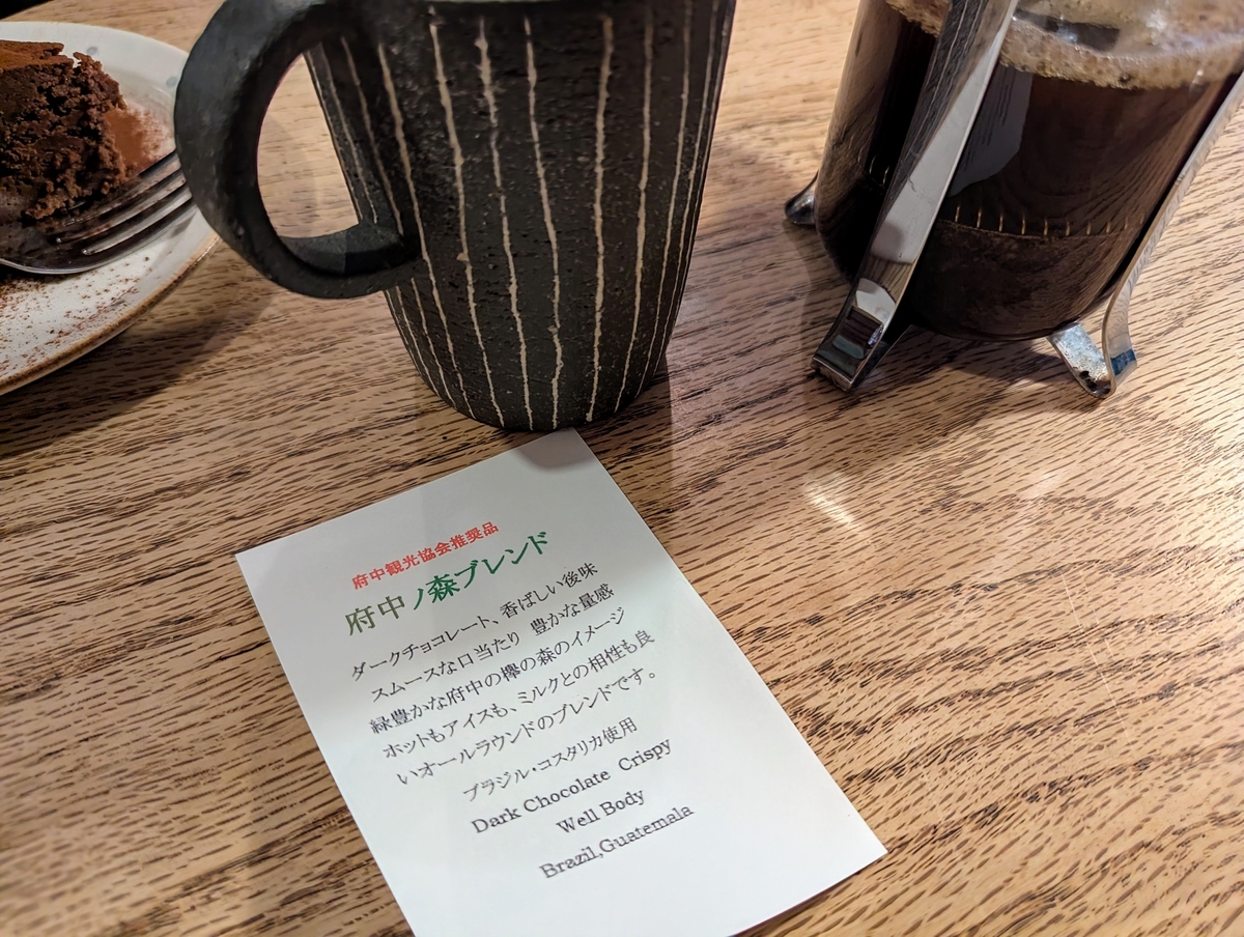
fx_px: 864
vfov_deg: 57.0
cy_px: 468
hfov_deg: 71.5
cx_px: 622
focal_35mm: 24
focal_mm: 6.81
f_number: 1.85
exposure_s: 1/100
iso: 1113
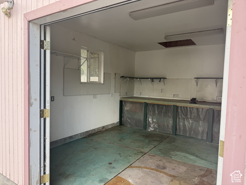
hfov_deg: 71.6
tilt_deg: -4.7
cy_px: 92
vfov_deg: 56.8
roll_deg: -1.0
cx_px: 123
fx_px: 171
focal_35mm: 24
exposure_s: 1/293
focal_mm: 6.76
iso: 80
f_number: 1.78
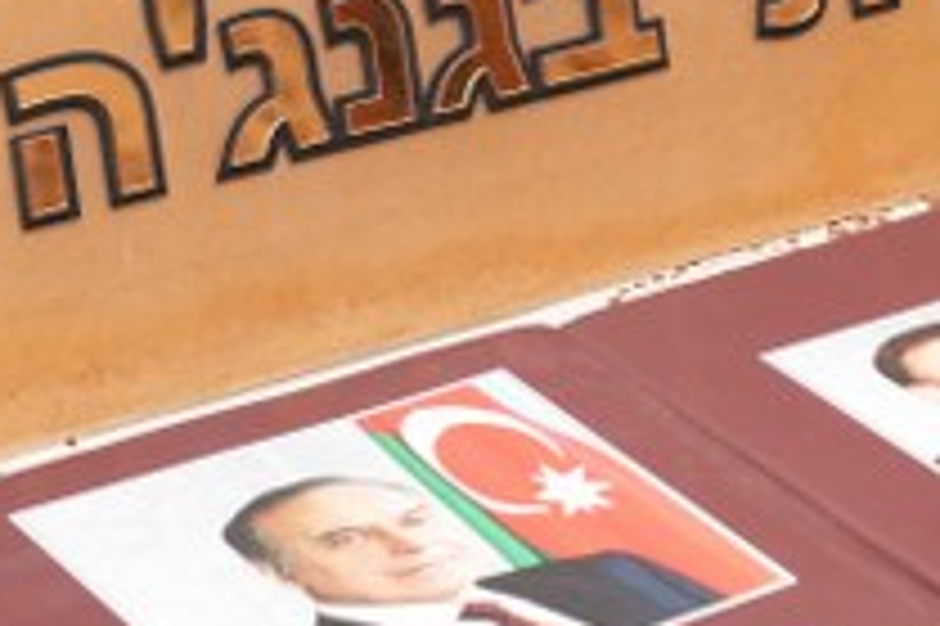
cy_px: -399
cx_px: 1088
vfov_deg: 6.7
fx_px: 5244
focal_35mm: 201
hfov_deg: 10.1
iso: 1250
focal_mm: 41
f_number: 5
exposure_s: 1/200
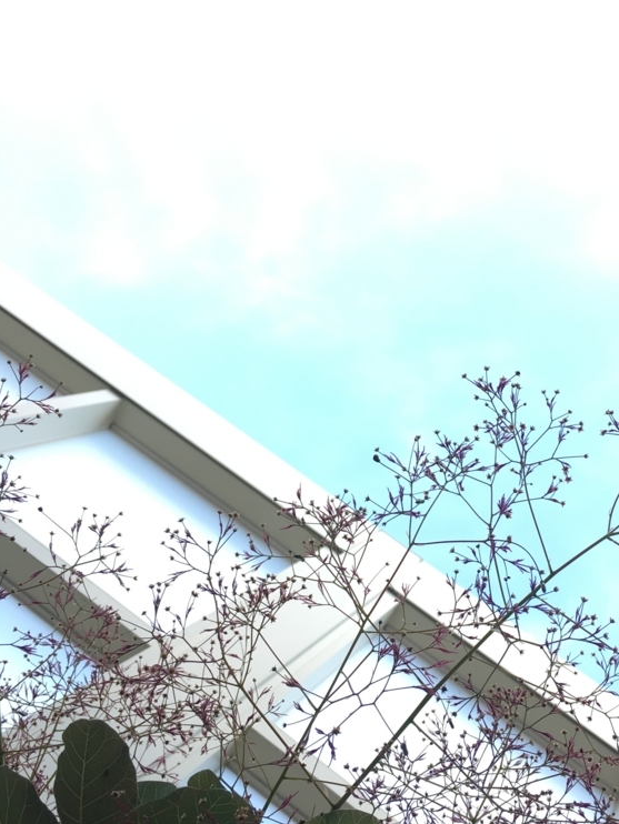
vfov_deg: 46.7
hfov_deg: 35.5
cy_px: 470
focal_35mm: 40
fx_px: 953
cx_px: 423
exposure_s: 1/146
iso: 25
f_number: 2.2
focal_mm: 4.15
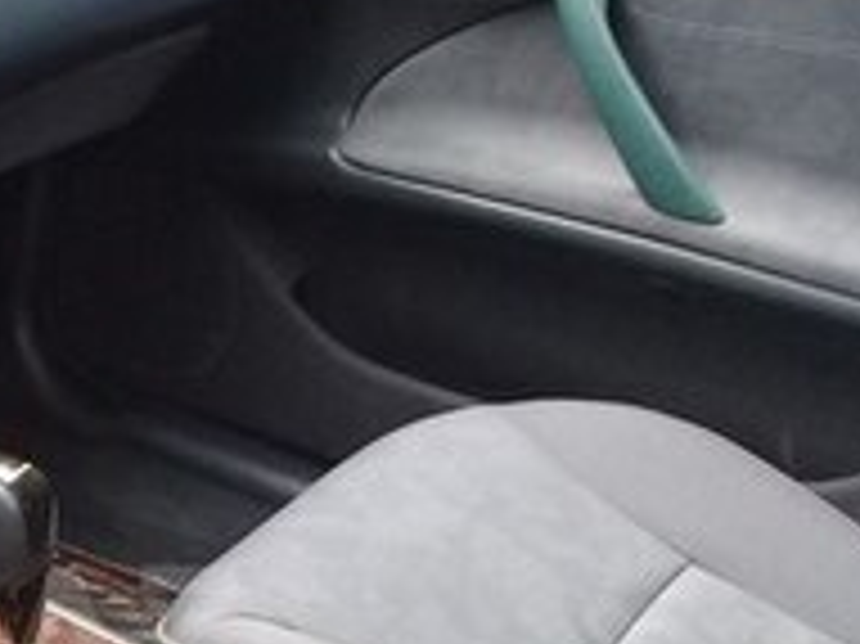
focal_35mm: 107
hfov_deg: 17.4
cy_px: 633
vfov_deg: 13.6
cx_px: -221
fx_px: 2657
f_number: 2.2
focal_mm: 3.3
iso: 64
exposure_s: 1/50
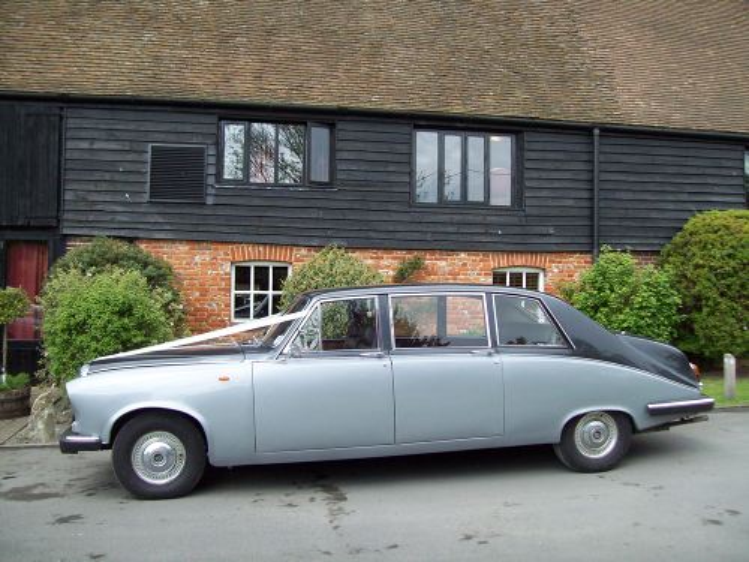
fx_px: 779
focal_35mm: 36
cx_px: 374
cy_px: 281
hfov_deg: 51.4
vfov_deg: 39.7
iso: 80
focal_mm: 6
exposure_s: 1/473
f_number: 2.7
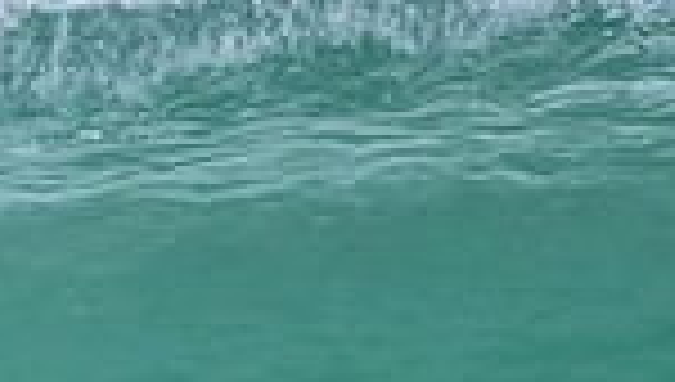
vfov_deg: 0.3
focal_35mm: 4450
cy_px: 587
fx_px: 79790
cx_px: -61
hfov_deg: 0.5
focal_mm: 800
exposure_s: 1/1600
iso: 1800
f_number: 11
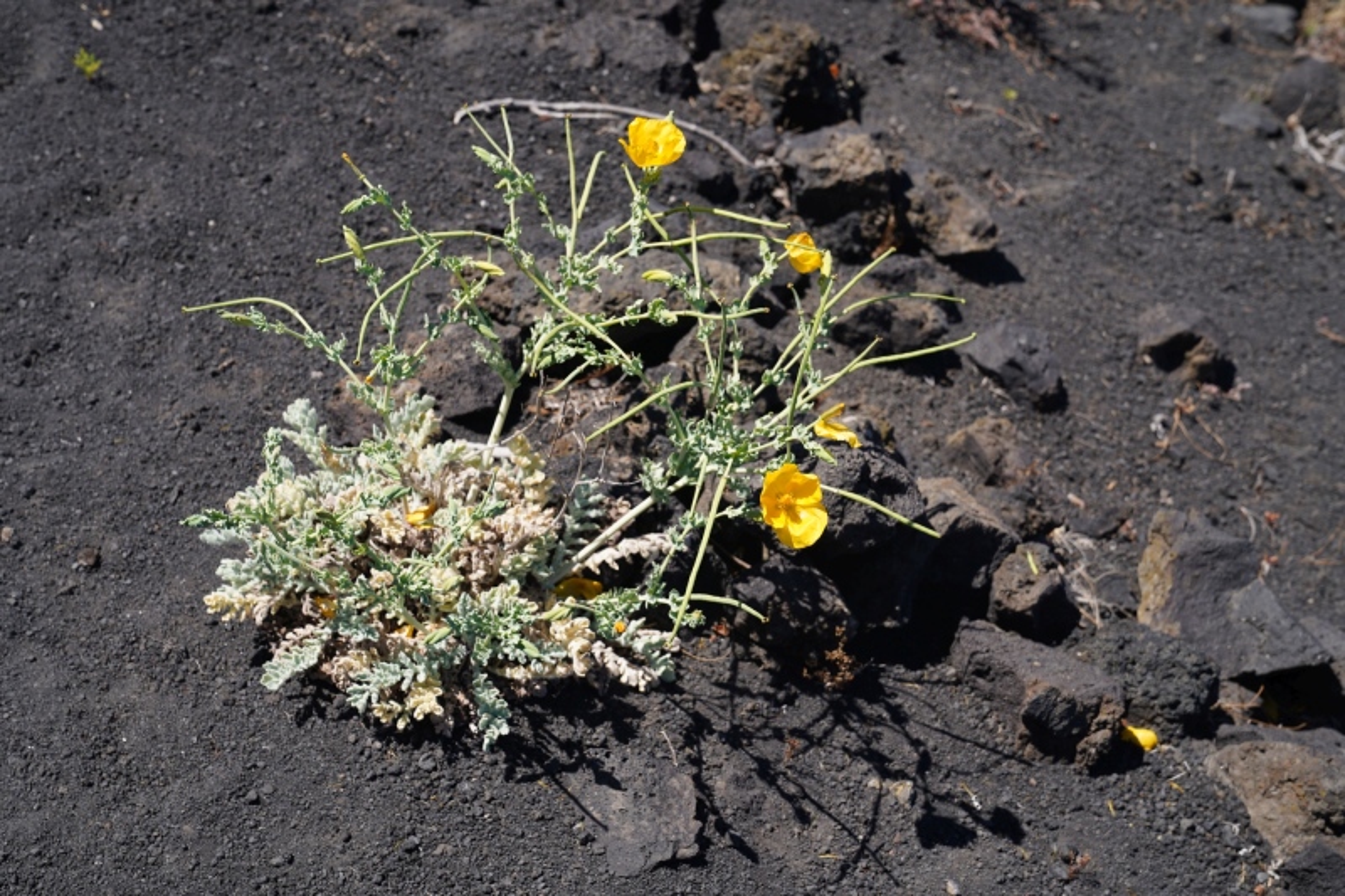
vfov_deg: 27.5
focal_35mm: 49
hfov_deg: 40.4
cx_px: 672
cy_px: 448
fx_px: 1830
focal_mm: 49
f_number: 5.6
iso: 100
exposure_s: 1/320
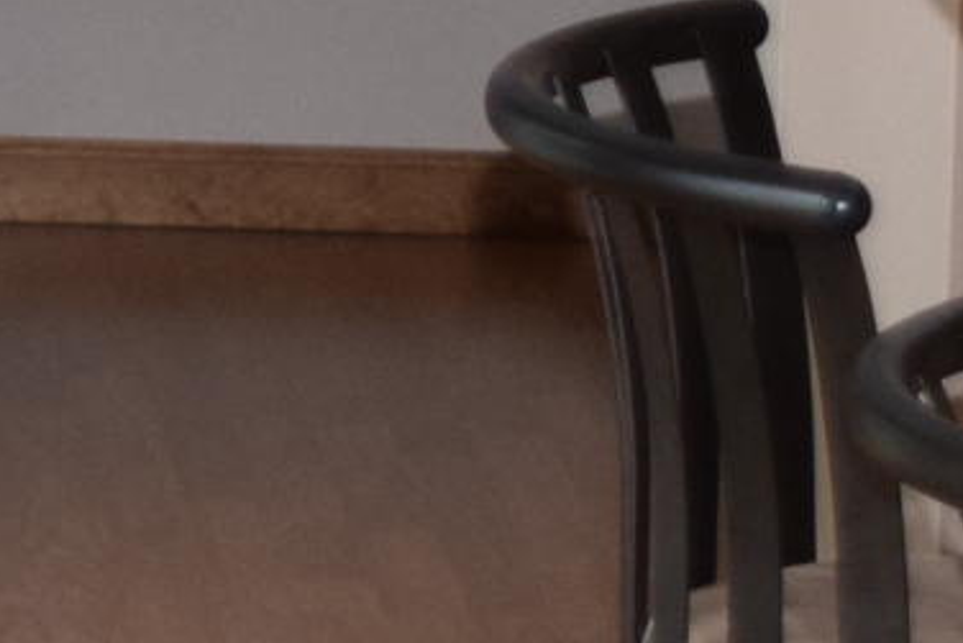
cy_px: -748
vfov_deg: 3.3
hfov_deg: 5.0
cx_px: -1055
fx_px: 10891
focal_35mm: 407
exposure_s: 1/60
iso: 900
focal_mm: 34
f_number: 4.5
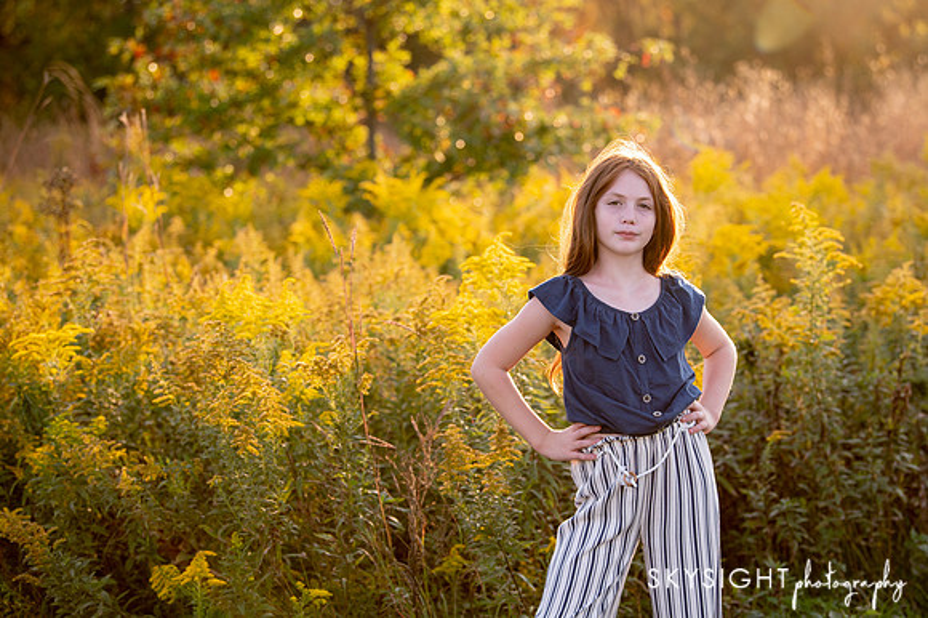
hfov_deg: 21.3
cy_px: 335
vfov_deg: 14.3
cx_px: 519
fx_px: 2463
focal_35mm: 96
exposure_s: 1/1000
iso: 400
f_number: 3.2
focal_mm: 85
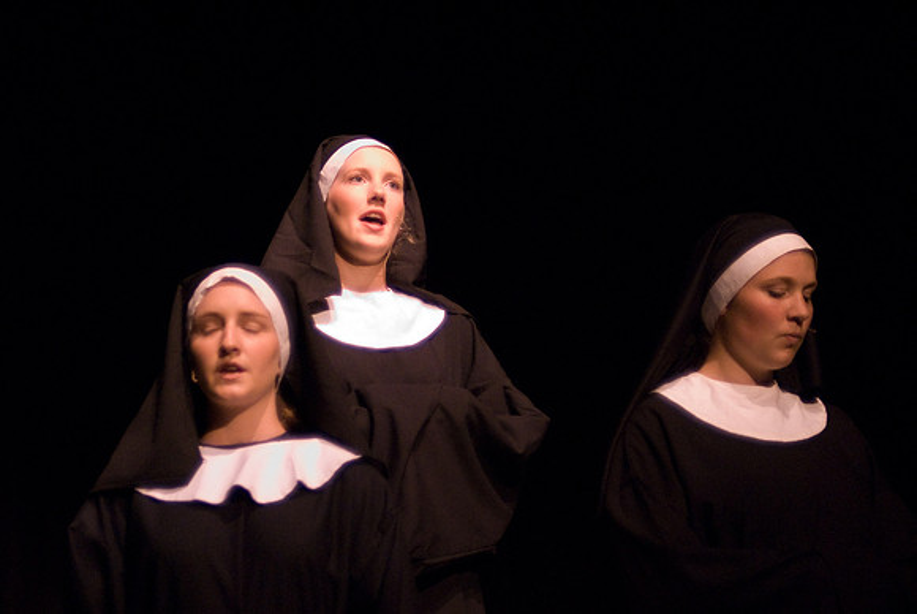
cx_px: 458
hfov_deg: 21.9
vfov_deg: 14.7
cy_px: 307
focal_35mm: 93
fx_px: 2371
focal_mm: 62
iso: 1600
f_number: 2.8
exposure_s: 1/80
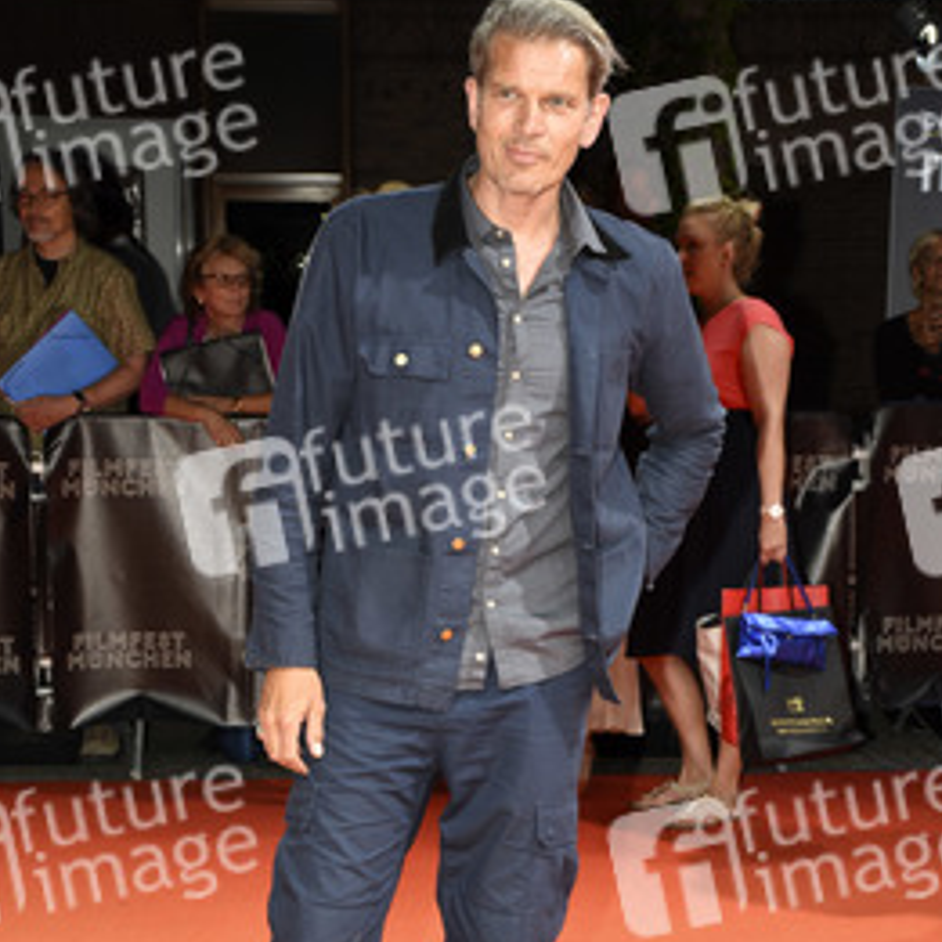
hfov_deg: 22.2
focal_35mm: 78
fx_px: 2401
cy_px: 671
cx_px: 466
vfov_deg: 22.0
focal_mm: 40
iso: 400
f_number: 6.3
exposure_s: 1/160
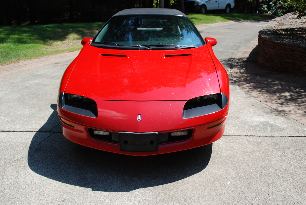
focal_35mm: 30
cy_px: 102
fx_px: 255
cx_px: 153
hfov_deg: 61.9
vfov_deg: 43.7
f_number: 7.1
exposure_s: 1/200
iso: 100
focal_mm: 20
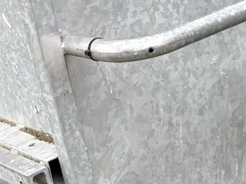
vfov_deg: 12.0
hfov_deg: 16.0
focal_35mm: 123
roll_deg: +5.4
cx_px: 116
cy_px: 122
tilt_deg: -17.5
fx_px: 874
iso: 50
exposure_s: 1/492
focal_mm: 5.96
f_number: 1.6
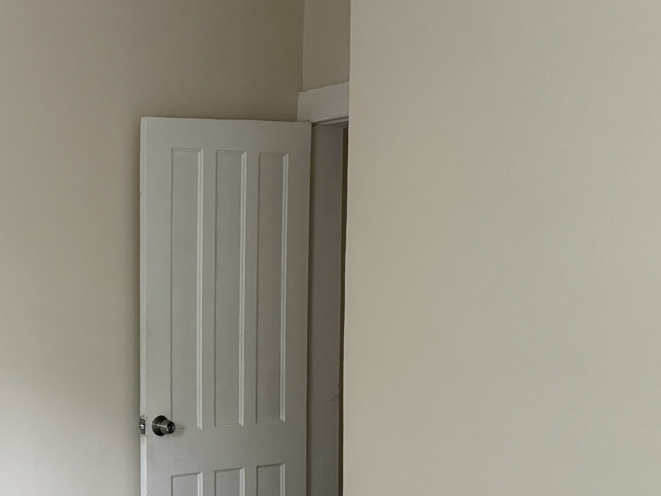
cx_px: 19
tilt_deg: -3.6
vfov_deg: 27.7
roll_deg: +0.3
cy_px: 362
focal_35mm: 52
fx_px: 993
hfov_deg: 34.0
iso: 500
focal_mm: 6.76
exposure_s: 1/60
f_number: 1.78
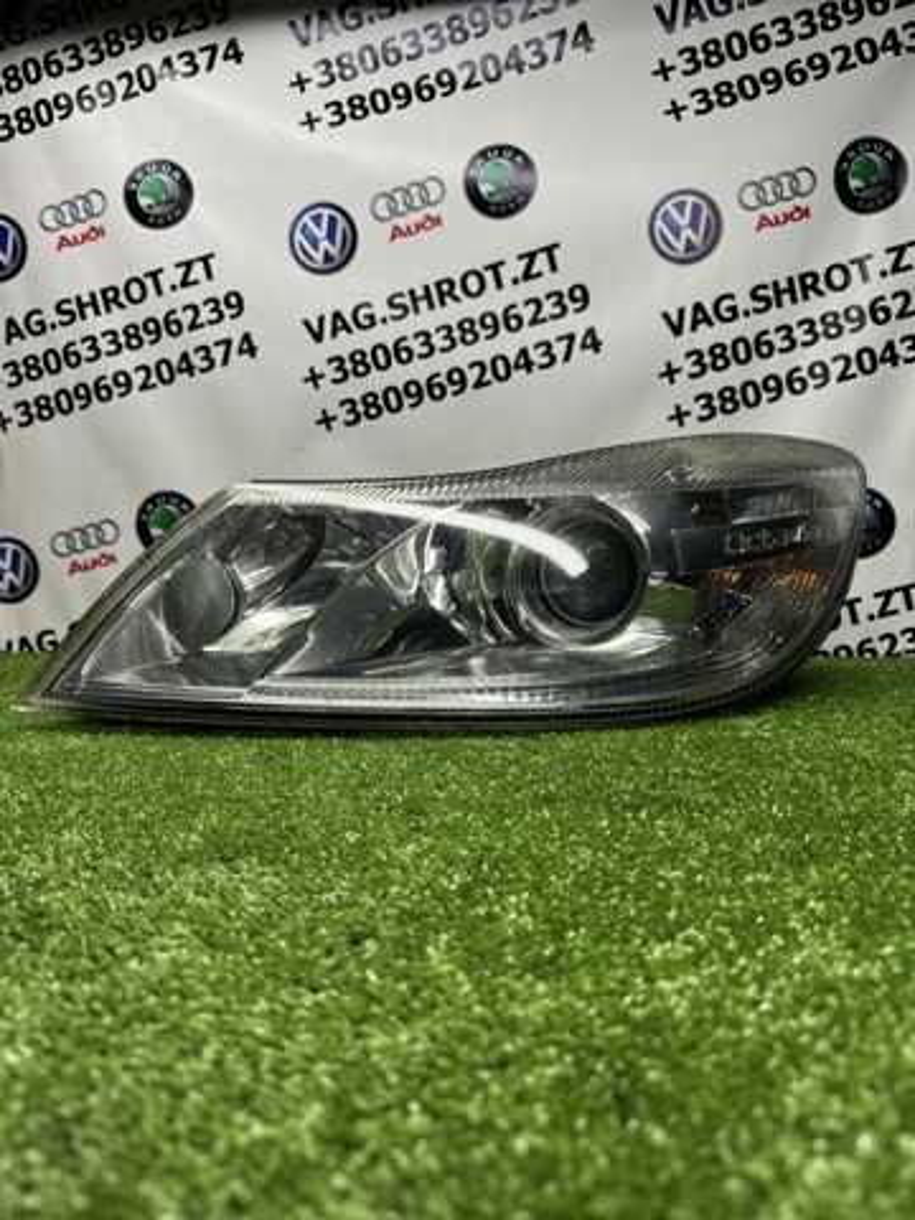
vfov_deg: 71.6
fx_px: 846
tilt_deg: -4.2
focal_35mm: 24
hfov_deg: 56.8
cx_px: 458
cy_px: 610
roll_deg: -0.2
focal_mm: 6.76
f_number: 1.78
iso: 64
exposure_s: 1/147
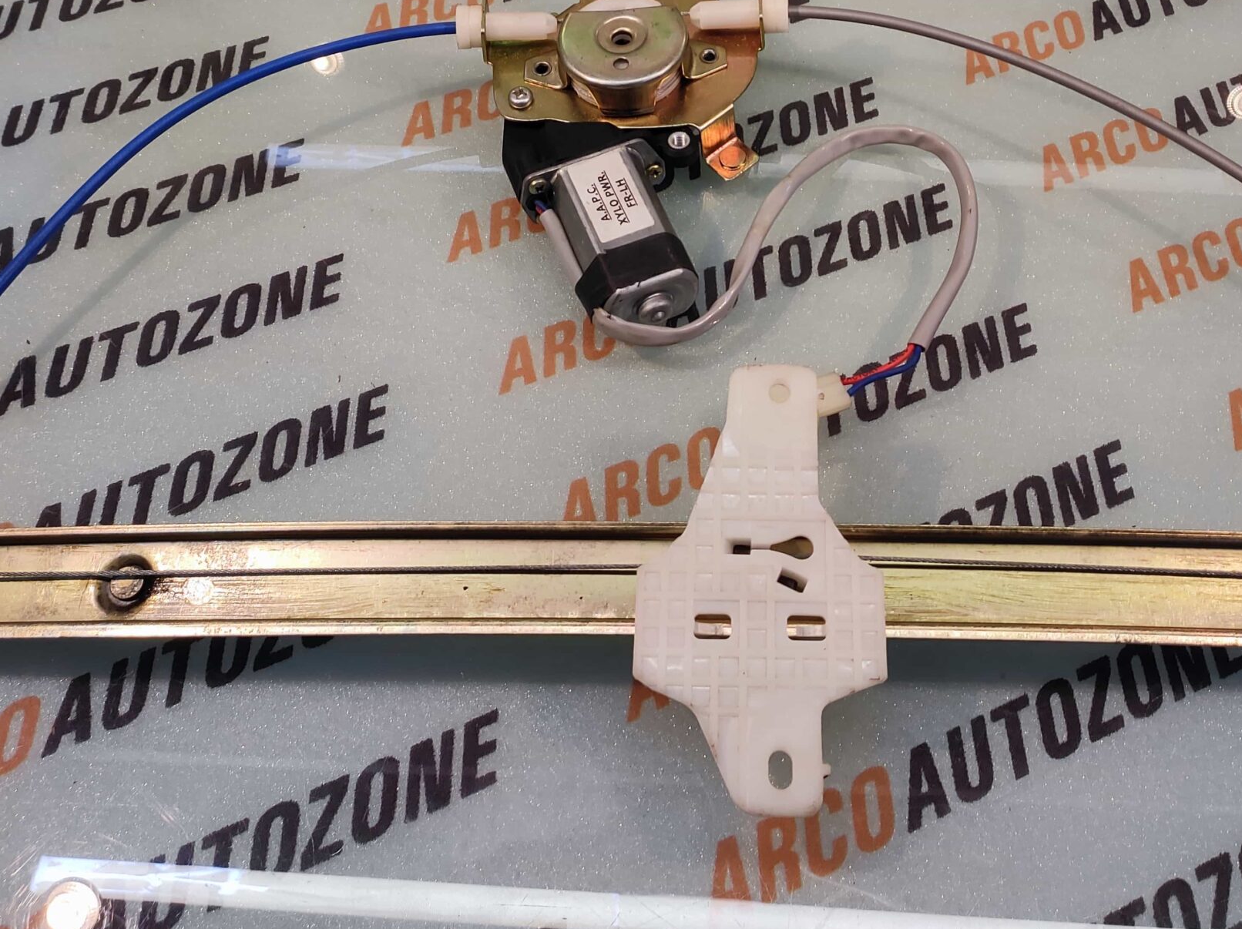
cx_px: 727
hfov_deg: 64.9
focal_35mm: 27
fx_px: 968
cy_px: 211
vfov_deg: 48.9
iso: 98
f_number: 1.79
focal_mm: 4.74
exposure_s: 1/50
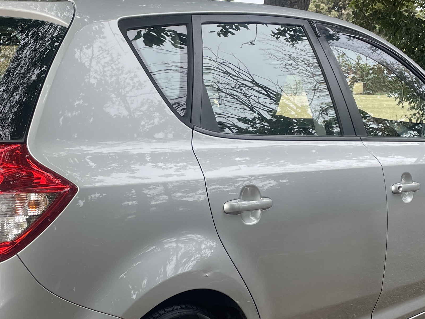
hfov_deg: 29.7
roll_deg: +1.5
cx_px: 153
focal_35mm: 65
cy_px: 219
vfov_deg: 22.5
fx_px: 798
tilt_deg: -6.8
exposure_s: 1/397
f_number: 1.6
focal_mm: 4.2
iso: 32
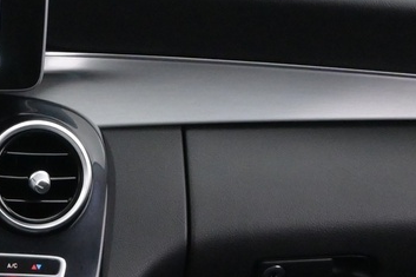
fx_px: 1549
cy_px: 407
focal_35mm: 134
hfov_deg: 14.7
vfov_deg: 9.9
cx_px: -118
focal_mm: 19.5
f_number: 3.8
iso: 2500
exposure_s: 1/40
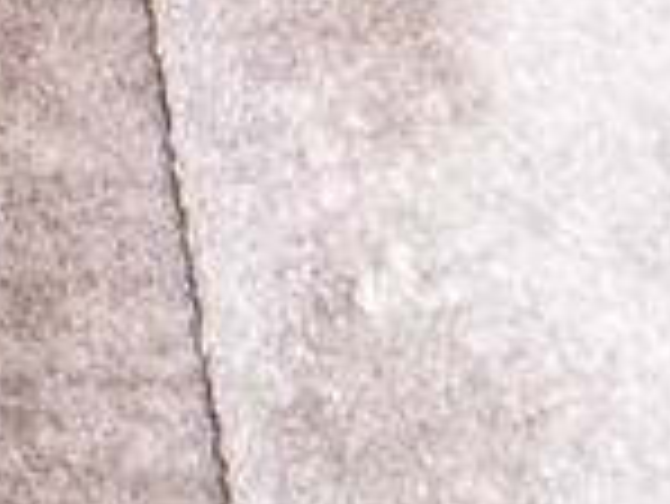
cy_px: -747
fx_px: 3642
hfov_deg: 8.8
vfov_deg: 7.4
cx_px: -1273
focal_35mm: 188
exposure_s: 1/64
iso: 160
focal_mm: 5.1
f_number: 3.5
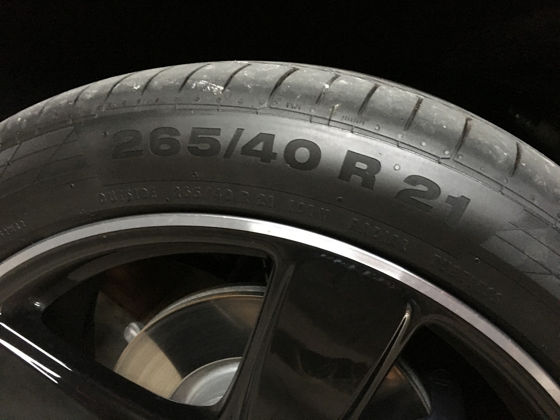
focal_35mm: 29
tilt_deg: -22.0
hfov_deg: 61.7
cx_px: 280
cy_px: 210
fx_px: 469
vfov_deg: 48.2
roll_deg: -38.1
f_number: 2.2
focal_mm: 4.15
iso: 320
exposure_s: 1/17
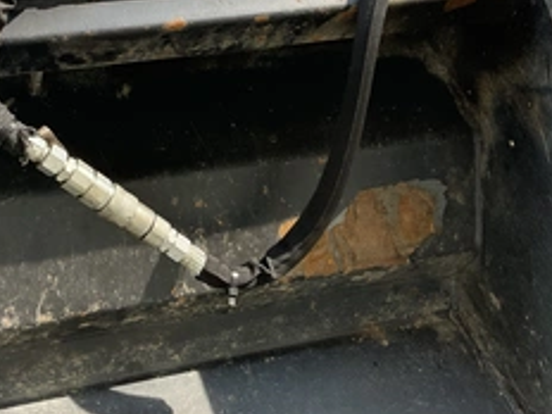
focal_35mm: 50
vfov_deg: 28.6
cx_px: 171
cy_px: 98
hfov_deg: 37.6
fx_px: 797
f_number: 1.8
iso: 25
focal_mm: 3
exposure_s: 1/406
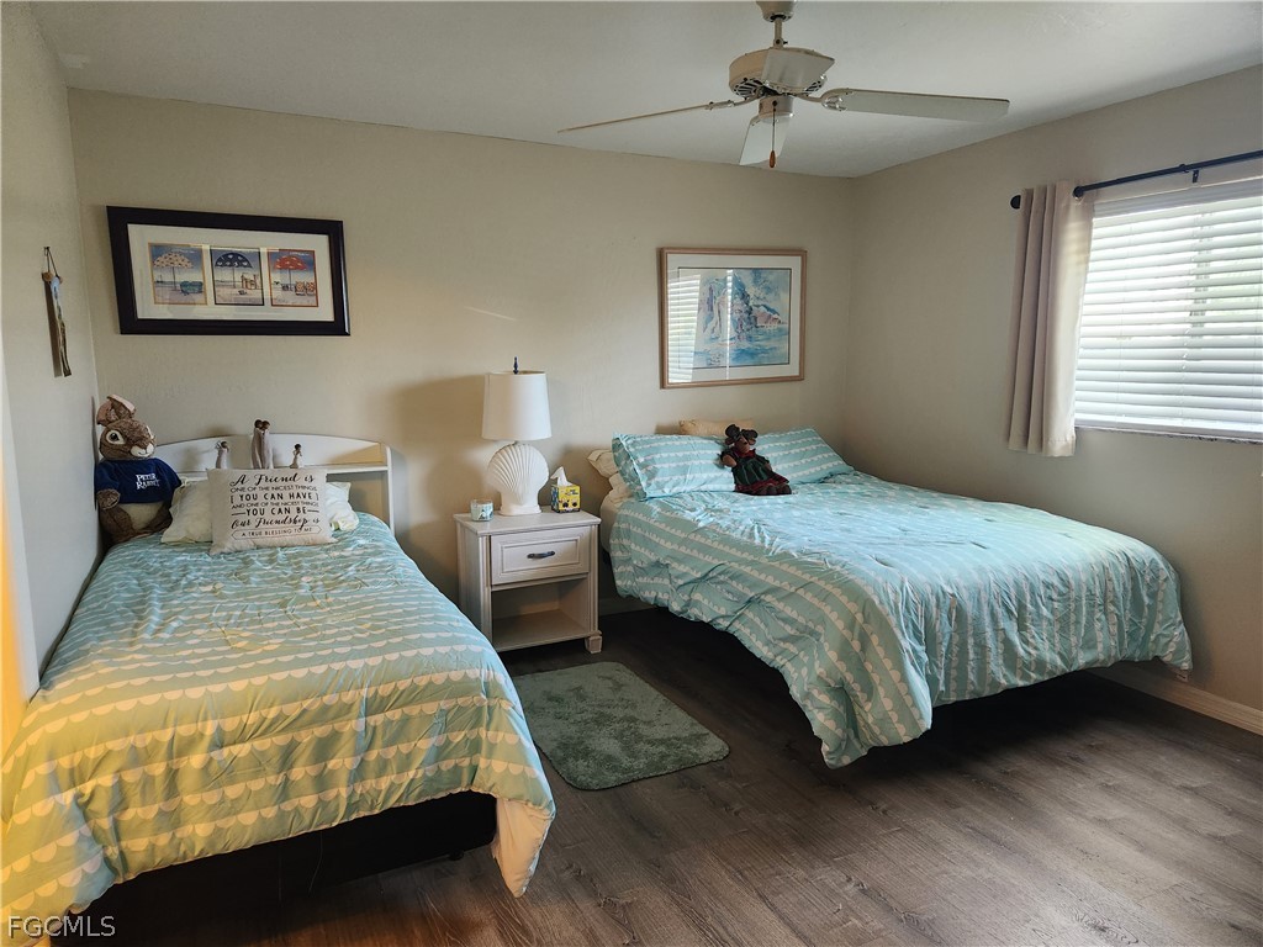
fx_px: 839
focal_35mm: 23
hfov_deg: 73.9
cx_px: 632
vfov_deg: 58.9
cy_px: 474
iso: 400
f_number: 1.8
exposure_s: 1/120
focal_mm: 5.4
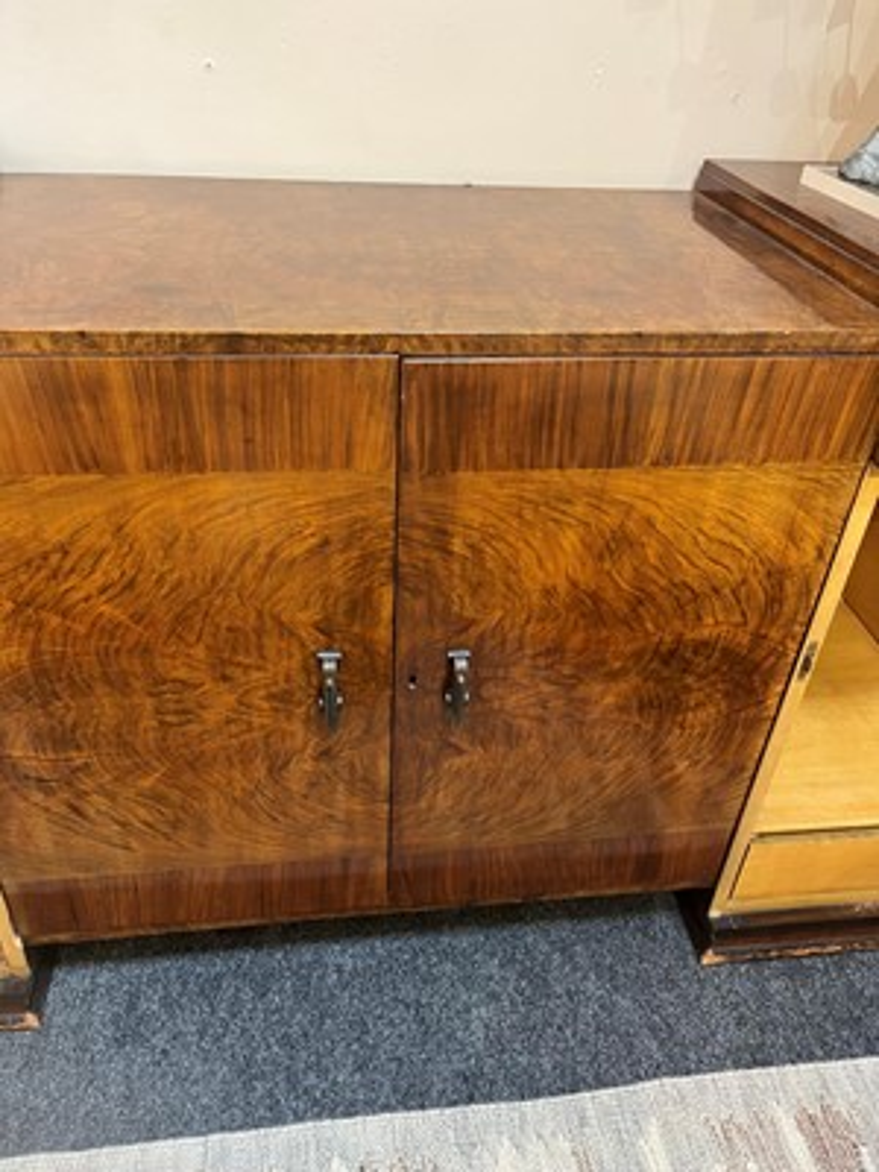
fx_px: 880
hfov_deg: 53.1
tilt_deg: -33.7
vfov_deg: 67.3
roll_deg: -3.2
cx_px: 440
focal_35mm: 26
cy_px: 586
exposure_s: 1/50
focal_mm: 5.1
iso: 250
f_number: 1.6
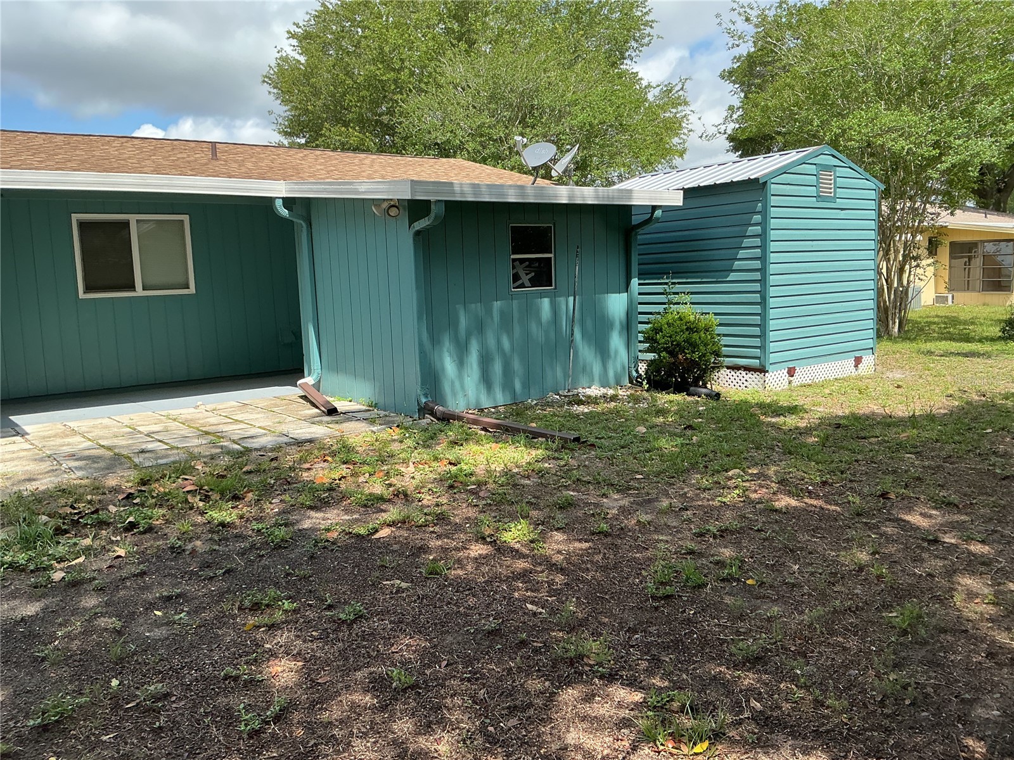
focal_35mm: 29
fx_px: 849
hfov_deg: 61.7
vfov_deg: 48.2
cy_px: 380
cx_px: 507
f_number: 1.8
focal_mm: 3
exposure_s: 1/829
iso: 25
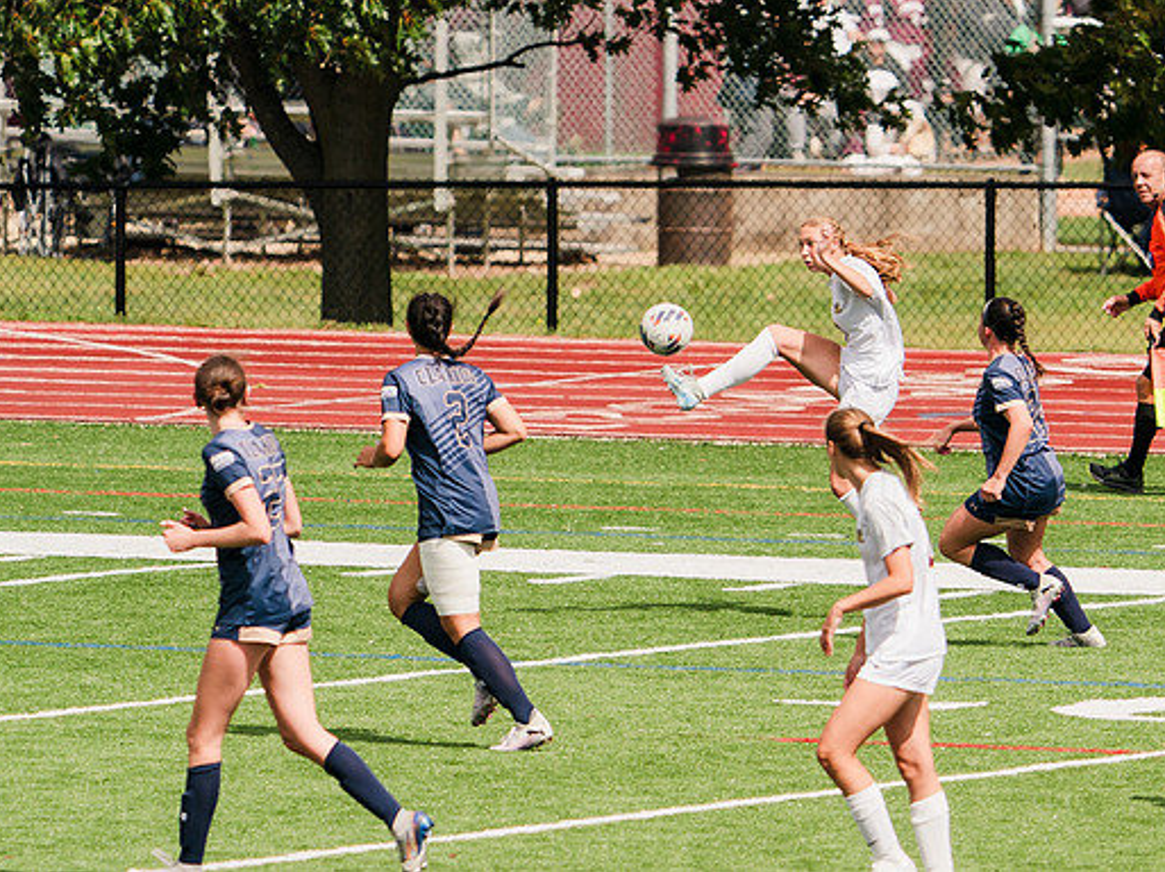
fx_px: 19506
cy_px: 388
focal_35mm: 580
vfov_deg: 2.6
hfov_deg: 3.4
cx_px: 888
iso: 250
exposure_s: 1/1600
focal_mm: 324
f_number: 6.3
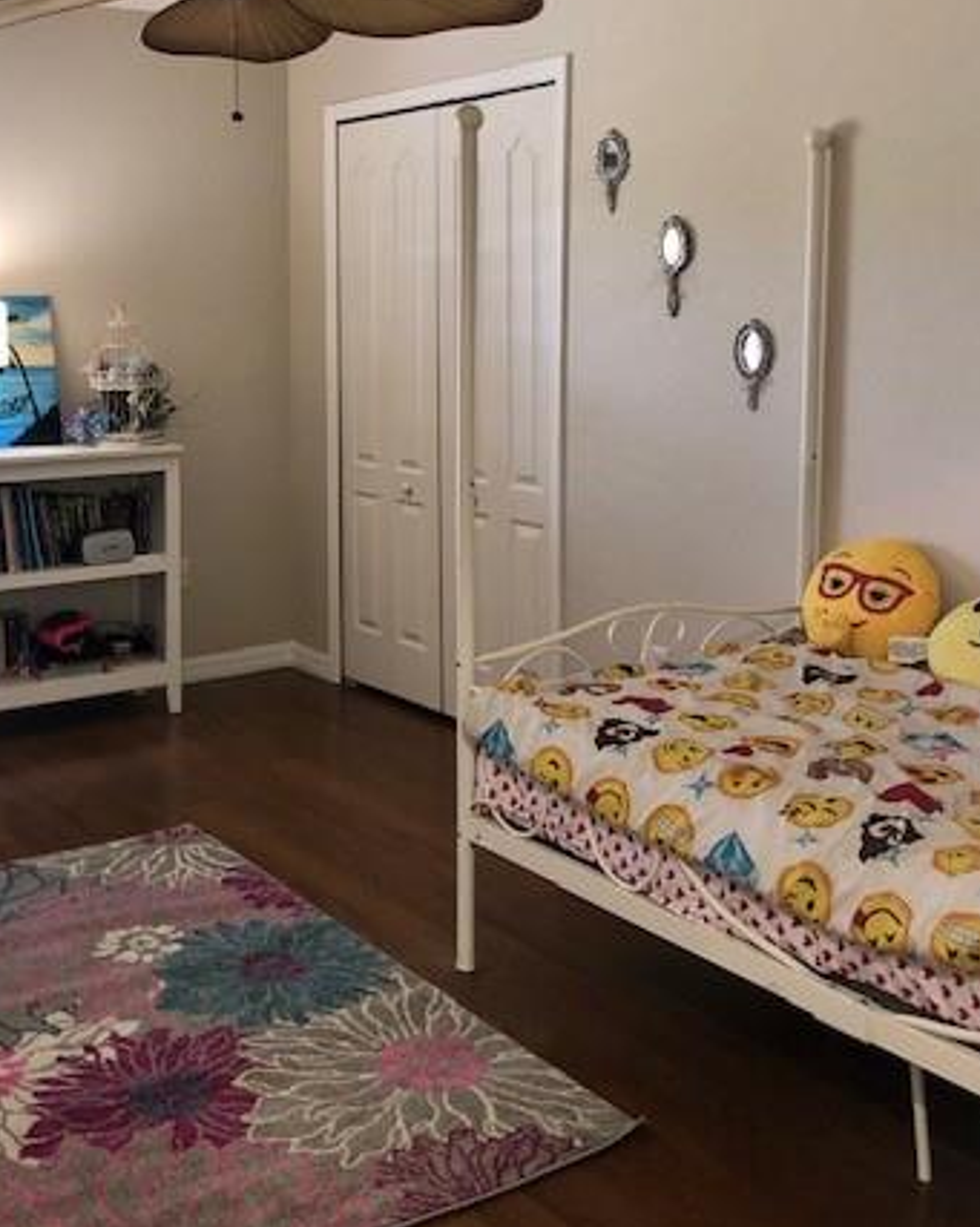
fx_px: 1488
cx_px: 336
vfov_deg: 44.2
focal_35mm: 41
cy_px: 414
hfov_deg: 36.1
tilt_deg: -5.8
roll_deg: +1.2
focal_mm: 3.99
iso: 64
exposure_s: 1/15
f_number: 1.8
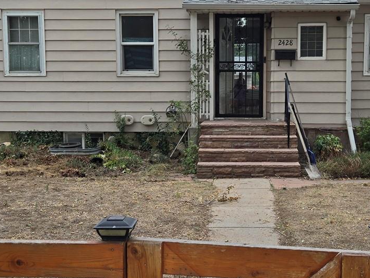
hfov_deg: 36.7
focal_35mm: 52
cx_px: 212
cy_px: 121
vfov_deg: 28.0
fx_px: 556
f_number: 1.8
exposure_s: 1/209
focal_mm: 5.4
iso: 25
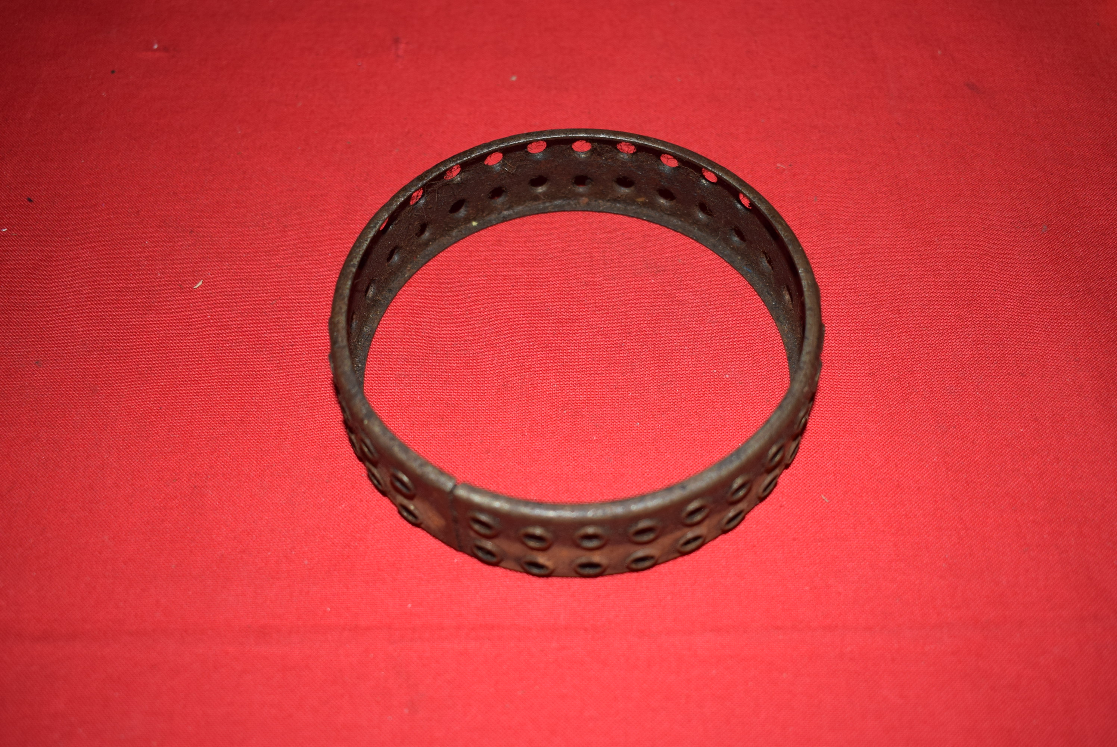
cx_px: 558
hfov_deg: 46.4
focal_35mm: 42
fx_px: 1304
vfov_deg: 31.9
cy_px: 374
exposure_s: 1/200
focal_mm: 28
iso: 400
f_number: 5
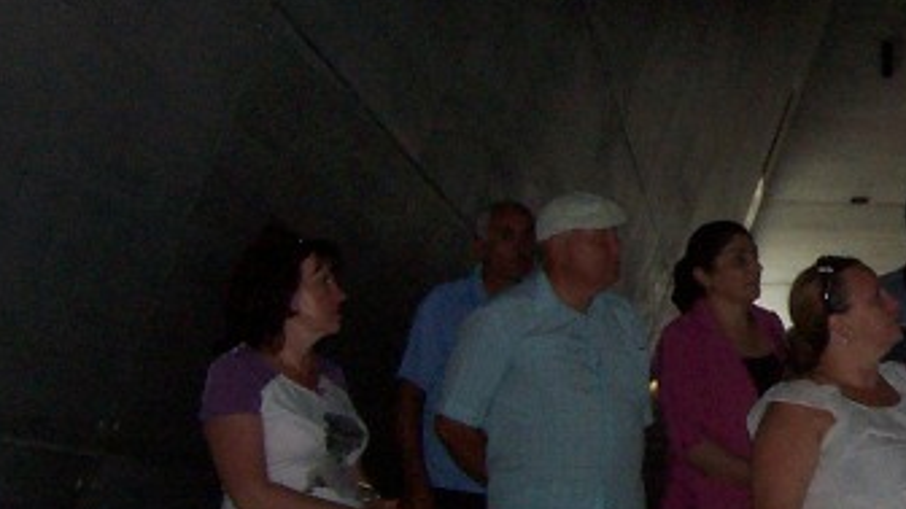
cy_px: 154
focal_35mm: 113
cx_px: 1178
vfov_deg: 10.7
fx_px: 2715
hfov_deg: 17.7
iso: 140
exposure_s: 1/112
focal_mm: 5.6
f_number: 2.7
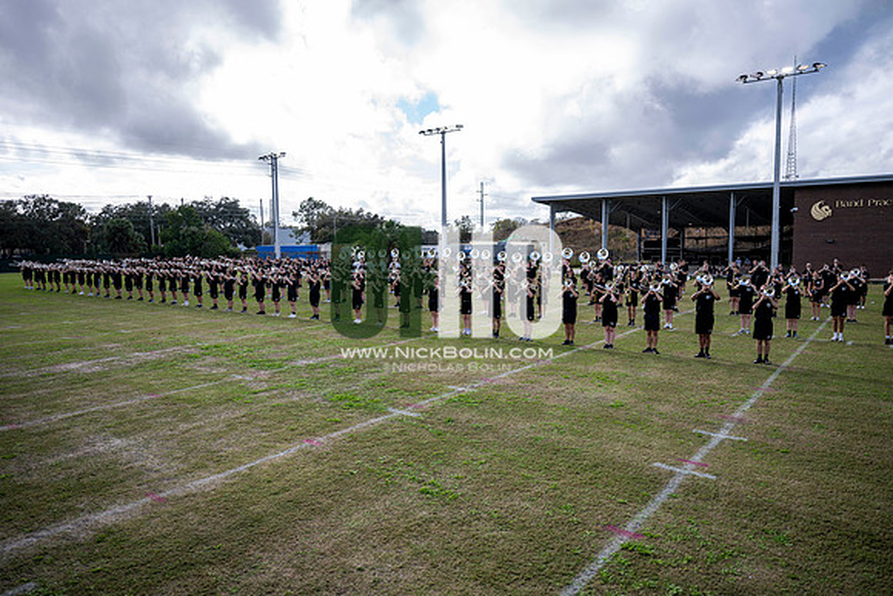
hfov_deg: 73.7
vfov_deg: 53.2
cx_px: 446
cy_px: 298
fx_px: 595
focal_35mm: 24
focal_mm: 24
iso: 125
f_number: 2.8
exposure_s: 1/1250
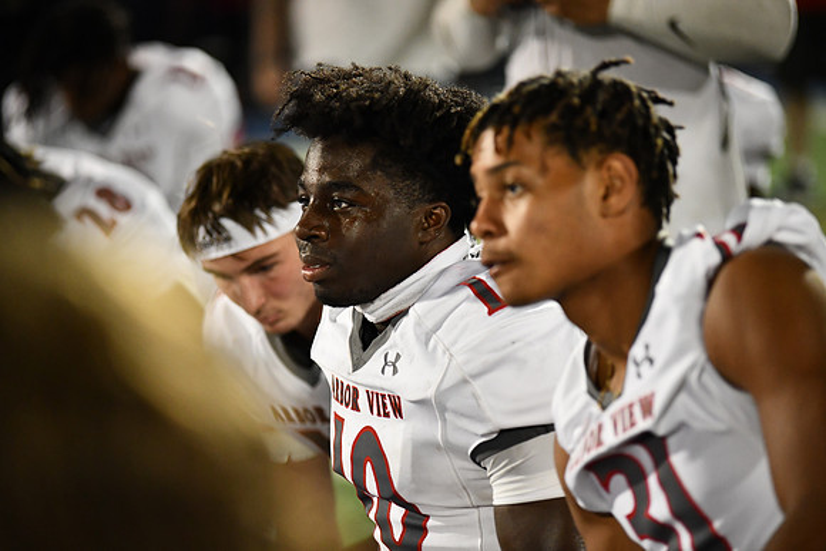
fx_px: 3787
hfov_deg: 12.4
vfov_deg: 8.3
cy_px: 276
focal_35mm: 165
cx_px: 413
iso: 4000
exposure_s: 1/1250
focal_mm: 165
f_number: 2.8
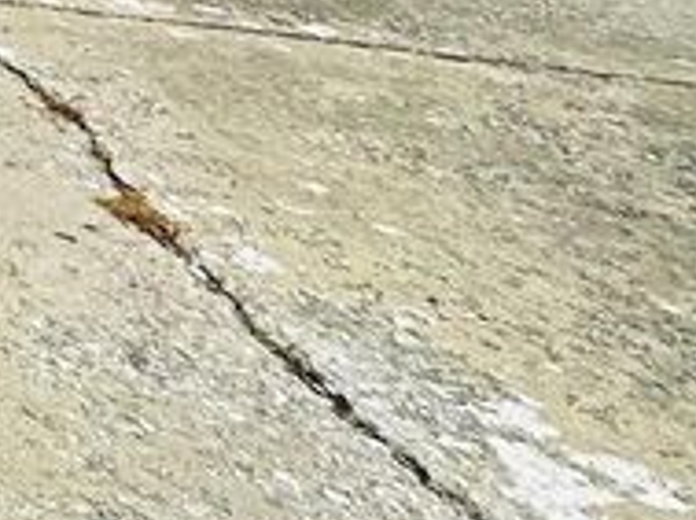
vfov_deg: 13.8
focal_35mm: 76
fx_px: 1525
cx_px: -1182
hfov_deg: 13.1
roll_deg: -0.6
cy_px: -723
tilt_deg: +1.5
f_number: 2.2
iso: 40
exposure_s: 1/558
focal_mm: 2.22
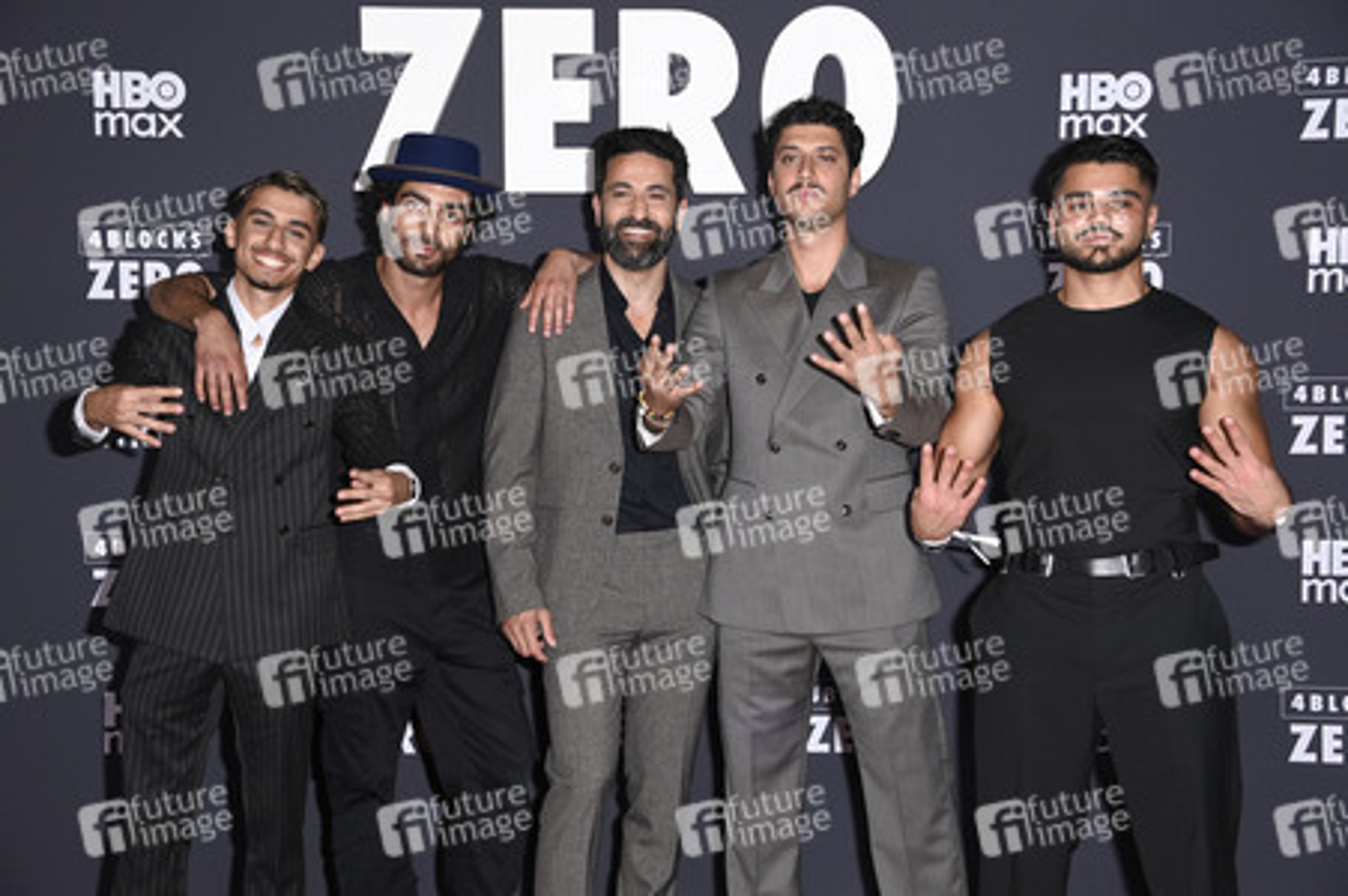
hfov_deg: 31.0
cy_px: 448
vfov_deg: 20.9
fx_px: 2432
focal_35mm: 65
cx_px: 674
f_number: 5.6
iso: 1000
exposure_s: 1/250
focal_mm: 65
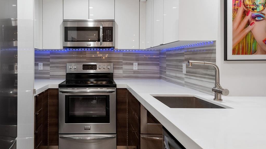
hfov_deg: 70.1
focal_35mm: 26
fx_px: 183
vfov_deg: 44.1
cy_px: 59
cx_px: 92
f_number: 8
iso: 250
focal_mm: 16
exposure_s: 1/10
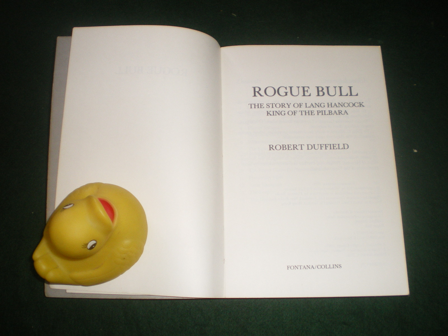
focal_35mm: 38
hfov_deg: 49.0
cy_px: 168
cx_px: 224
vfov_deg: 37.7
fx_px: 492
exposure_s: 1/50
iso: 200
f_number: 3.1
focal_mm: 6.3
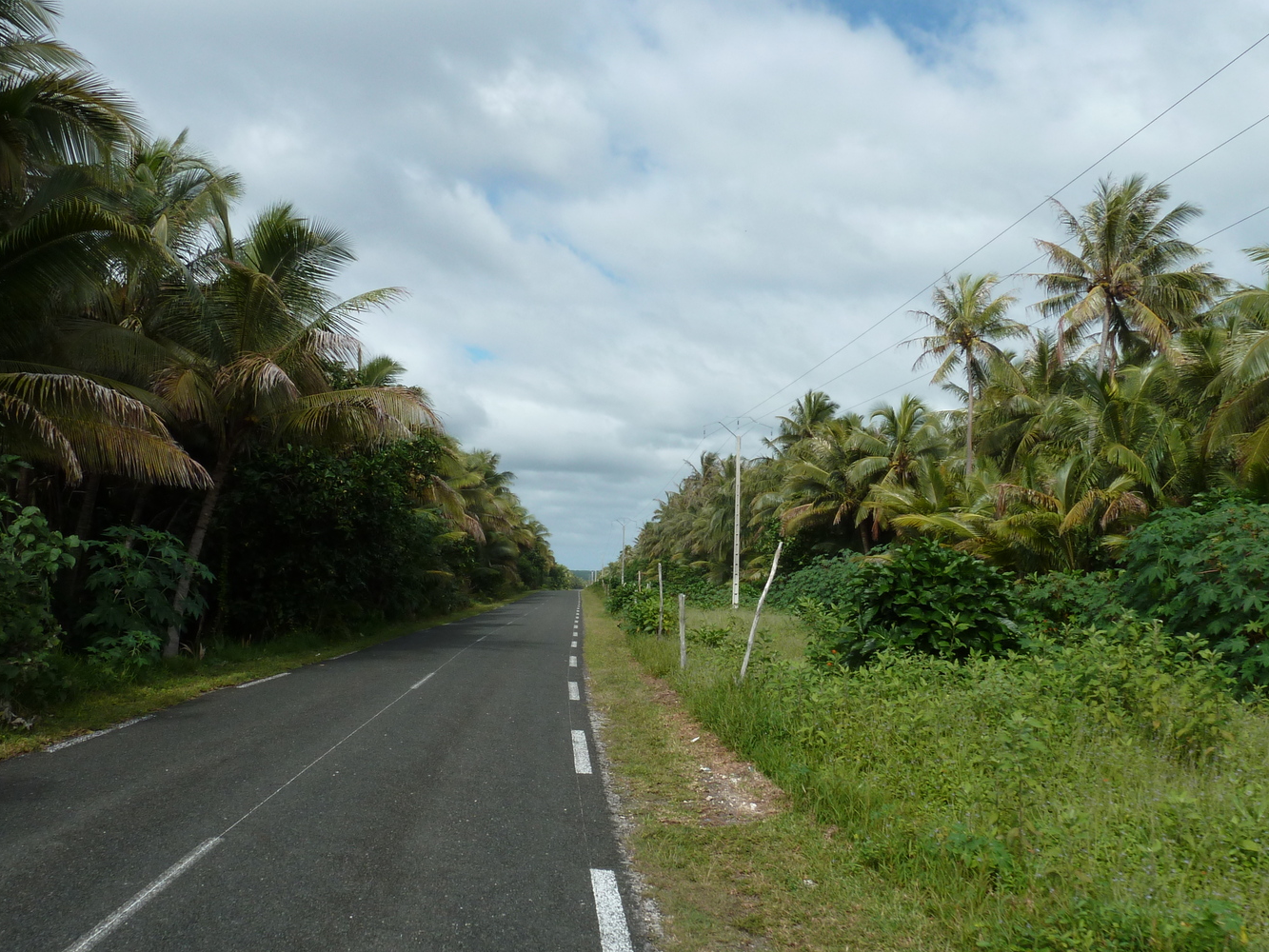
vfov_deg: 46.7
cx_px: 635
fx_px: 1100
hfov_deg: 60.0
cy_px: 524
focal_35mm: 30
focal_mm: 4.1
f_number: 5
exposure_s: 1/400
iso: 80
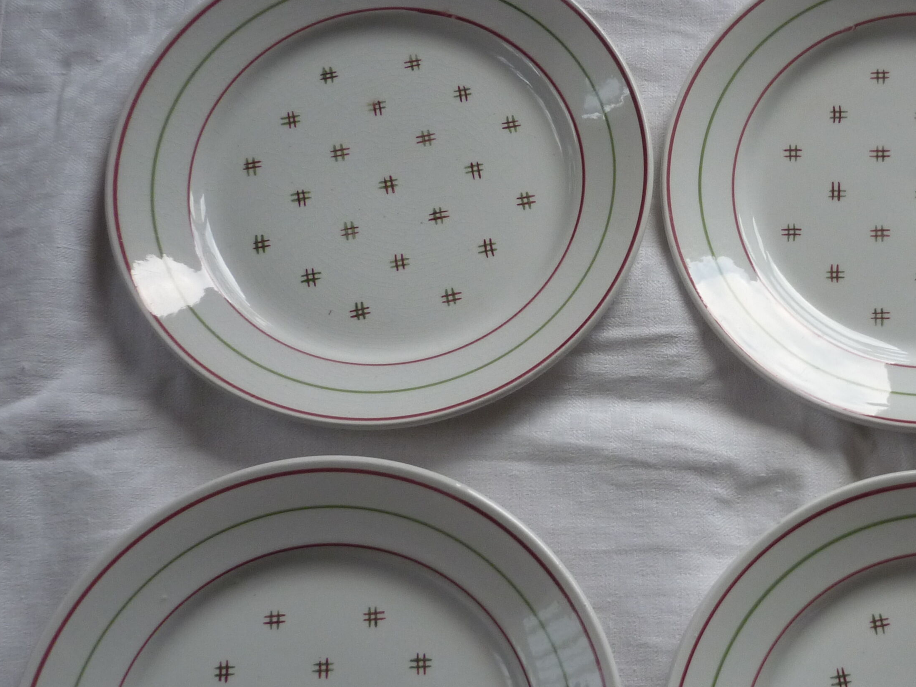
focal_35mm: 55
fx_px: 1455
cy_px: 350
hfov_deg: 34.0
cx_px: 719
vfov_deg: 26.6
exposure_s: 1/30
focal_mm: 5.5
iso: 125
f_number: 2.8
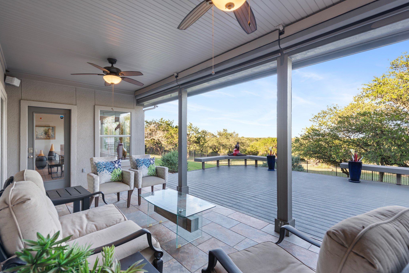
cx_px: 201
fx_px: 182
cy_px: 135
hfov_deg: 96.7
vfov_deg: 73.8
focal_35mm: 16
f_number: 8
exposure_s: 1/13
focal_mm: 15
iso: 400
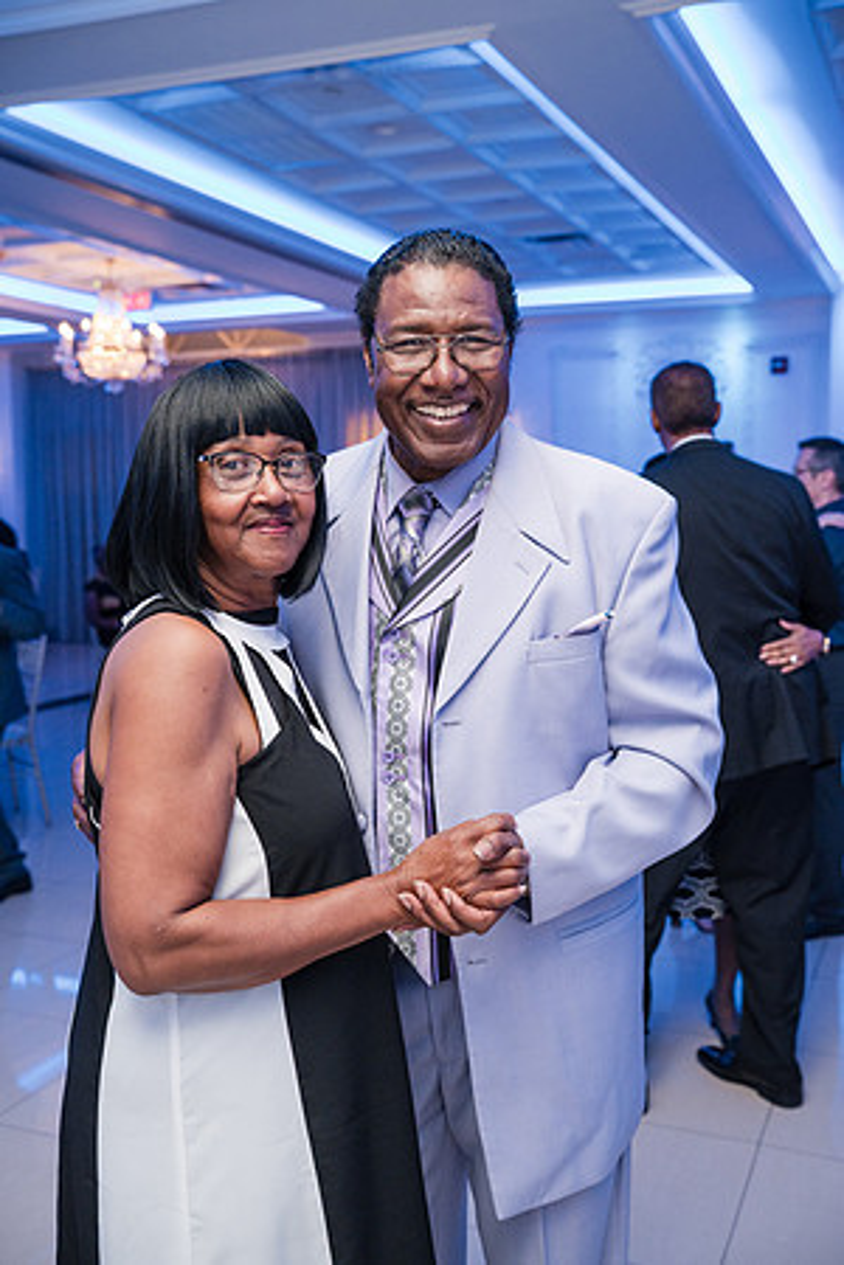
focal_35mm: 37
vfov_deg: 51.9
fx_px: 1301
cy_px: 632
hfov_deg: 35.9
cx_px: 422
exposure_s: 1/250
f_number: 4
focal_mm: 37
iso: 3200
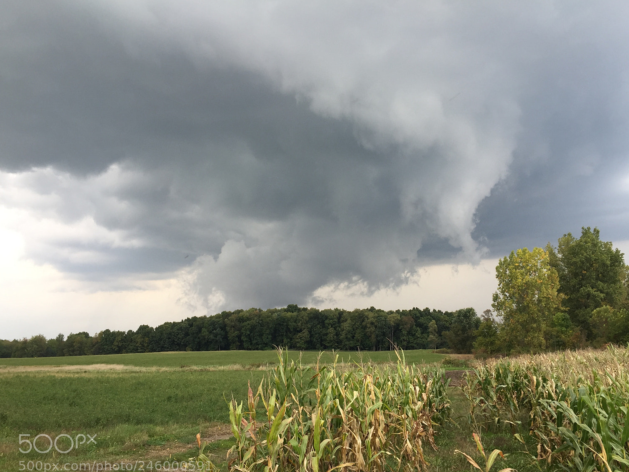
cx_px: 329
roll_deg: +0.2
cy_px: 247
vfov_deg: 45.4
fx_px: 563
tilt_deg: +10.5
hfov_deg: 58.3
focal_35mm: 31
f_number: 2.2
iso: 32
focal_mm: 4.15
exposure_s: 1/149
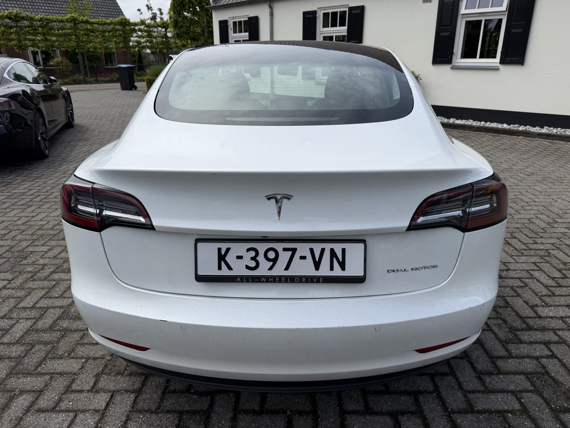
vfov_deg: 56.8
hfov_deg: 71.6
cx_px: 285
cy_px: 214
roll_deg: +0.4
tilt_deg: -20.7
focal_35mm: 24
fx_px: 395
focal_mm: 6.76
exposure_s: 1/7353
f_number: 1.78
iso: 80
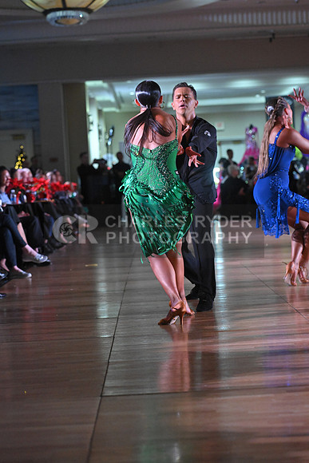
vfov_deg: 19.5
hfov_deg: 13.0
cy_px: 232
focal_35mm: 105
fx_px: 1351
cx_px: 154
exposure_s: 1/400
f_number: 5
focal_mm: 105
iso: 5000
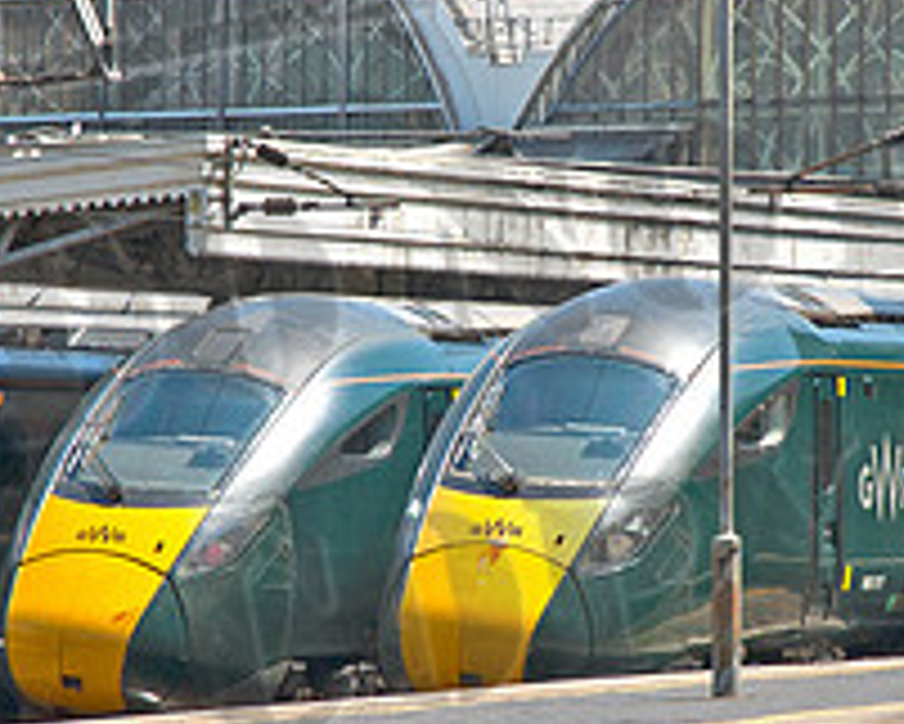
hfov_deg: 6.8
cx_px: 486
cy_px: 407
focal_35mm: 284
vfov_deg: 5.5
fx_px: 7602
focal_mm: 70
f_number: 5.6
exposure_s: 1/500
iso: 220
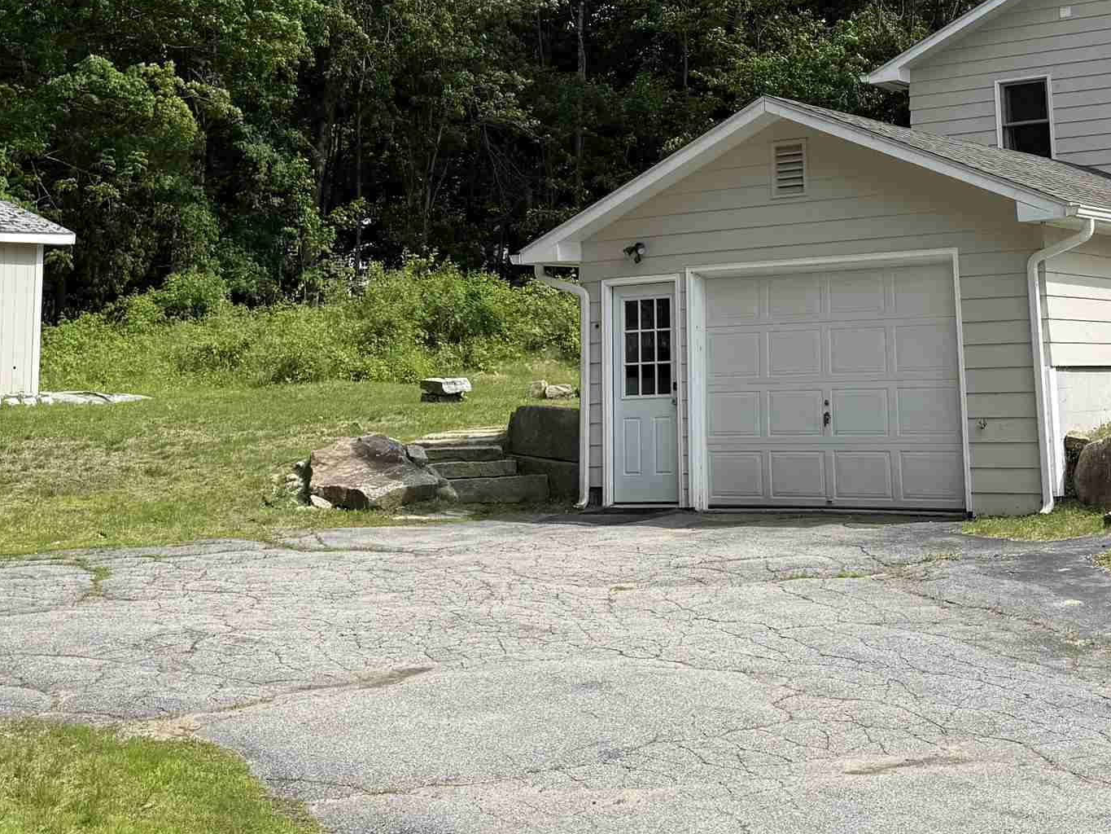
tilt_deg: +12.1
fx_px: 1733
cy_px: 7
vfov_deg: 25.7
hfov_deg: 35.0
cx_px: 780
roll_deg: +1.5
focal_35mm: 54
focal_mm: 6.76
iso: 80
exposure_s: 1/3759
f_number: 1.78
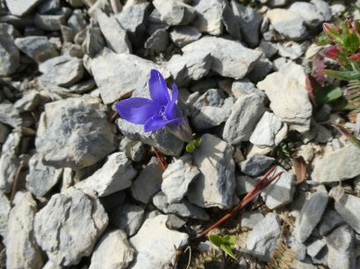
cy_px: 133
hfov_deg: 69.4
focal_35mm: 25
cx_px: 173
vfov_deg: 54.8
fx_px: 260
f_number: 3.5
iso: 80
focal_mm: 4.3
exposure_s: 1/1000
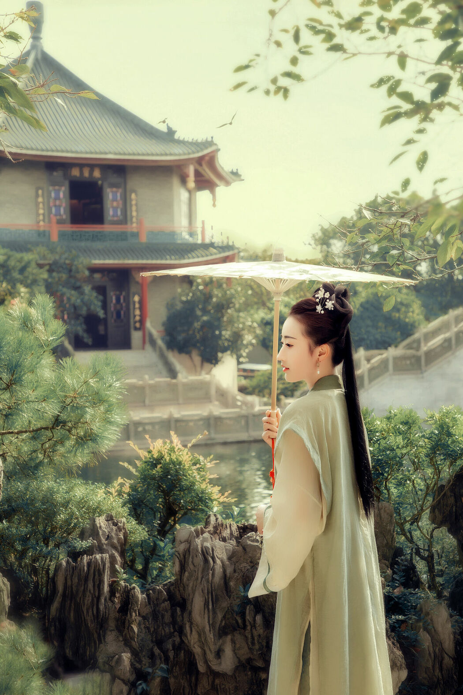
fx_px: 1235
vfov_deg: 31.4
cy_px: 348
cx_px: 232
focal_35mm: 64
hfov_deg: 21.2
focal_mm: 64
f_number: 6.3
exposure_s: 1/125
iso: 200
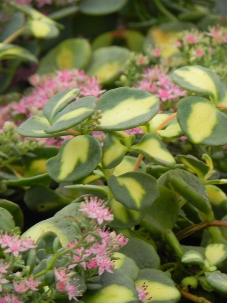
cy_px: 152
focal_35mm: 481
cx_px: 114
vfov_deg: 4.1
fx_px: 4206
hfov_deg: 3.1
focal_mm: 85.6
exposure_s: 1/30
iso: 160
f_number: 5
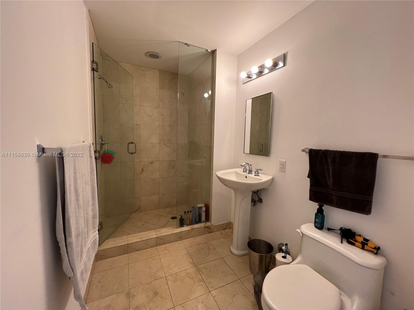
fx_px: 155
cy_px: 155
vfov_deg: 89.9
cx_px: 207
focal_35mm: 13
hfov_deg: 106.2
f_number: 1.8
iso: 100
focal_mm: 1.57
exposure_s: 1/121
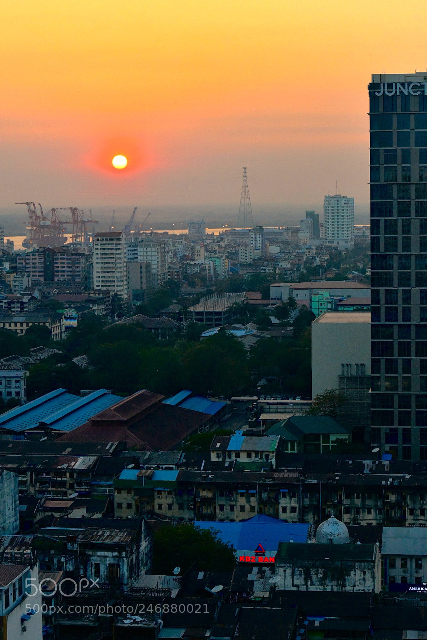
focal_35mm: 86
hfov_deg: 15.9
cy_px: 320
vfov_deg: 23.6
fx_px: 1530
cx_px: 214
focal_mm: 86
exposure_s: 1/500
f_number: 11
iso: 8000
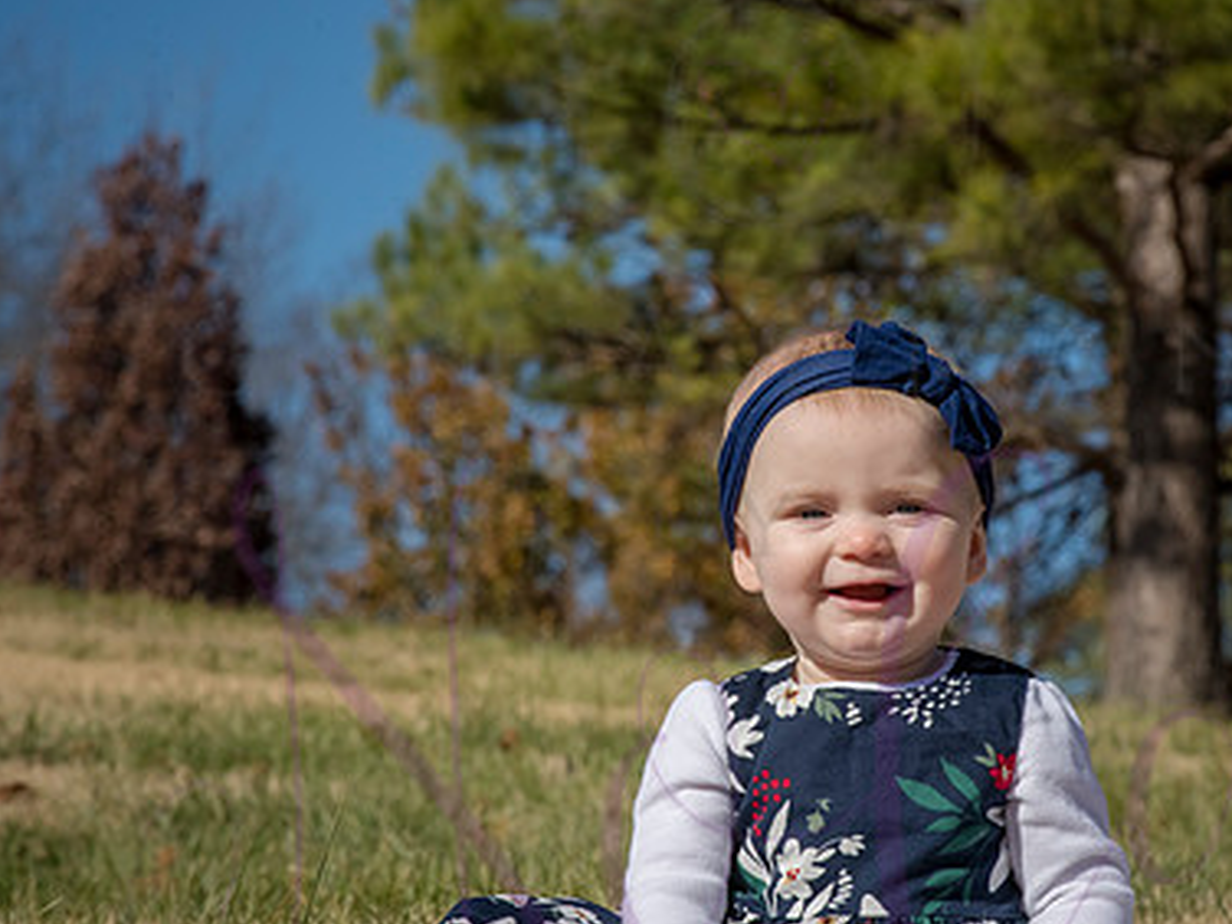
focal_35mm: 252
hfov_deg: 7.9
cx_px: 783
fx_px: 8969
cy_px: 516
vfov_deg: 5.9
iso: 400
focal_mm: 170
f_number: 18
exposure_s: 1/400
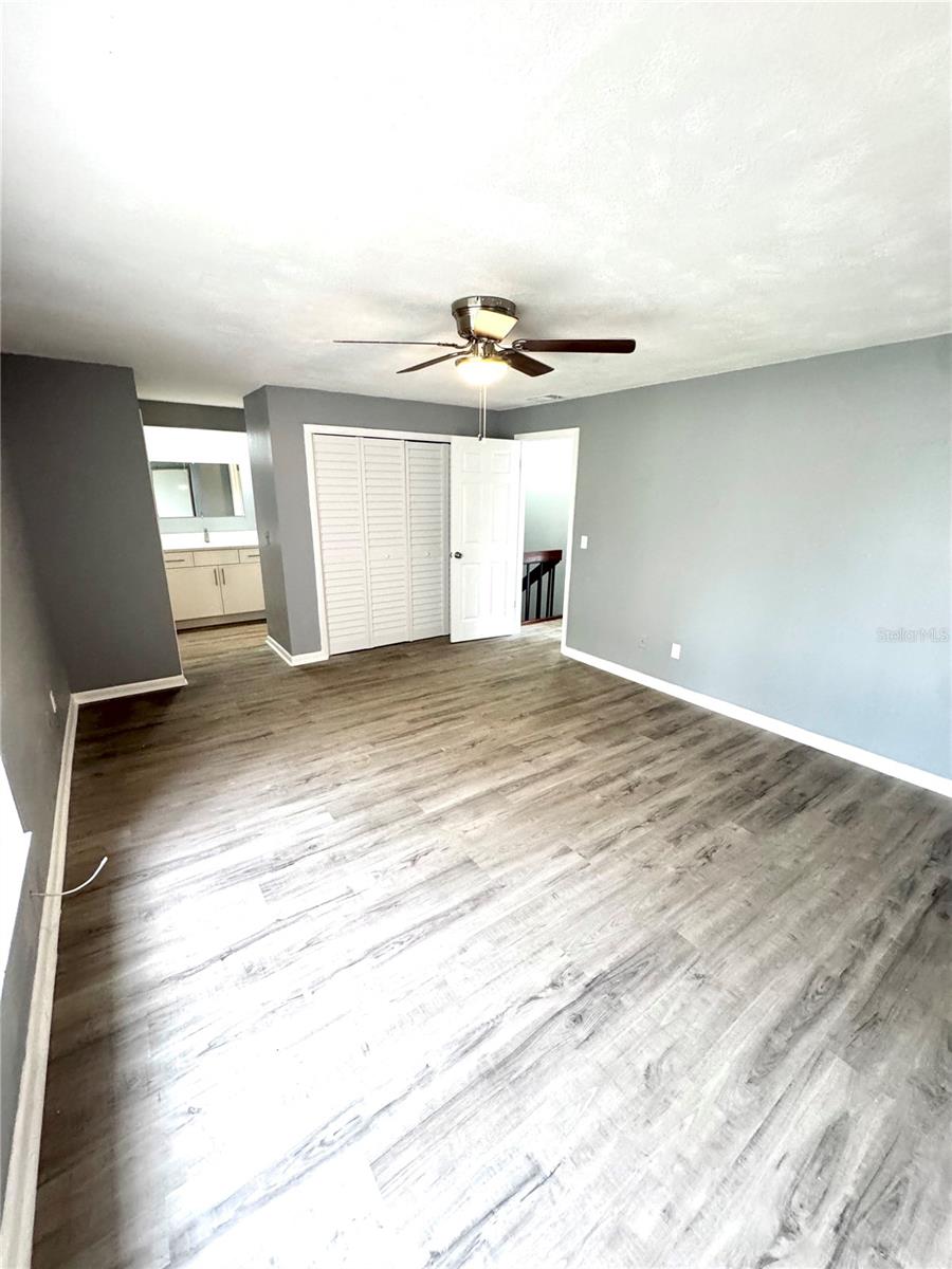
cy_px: 634
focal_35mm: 14
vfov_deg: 102.1
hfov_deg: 85.7
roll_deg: +0.3
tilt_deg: -16.9
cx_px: 476
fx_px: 513
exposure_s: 1/60
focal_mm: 2.22
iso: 320
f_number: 2.2
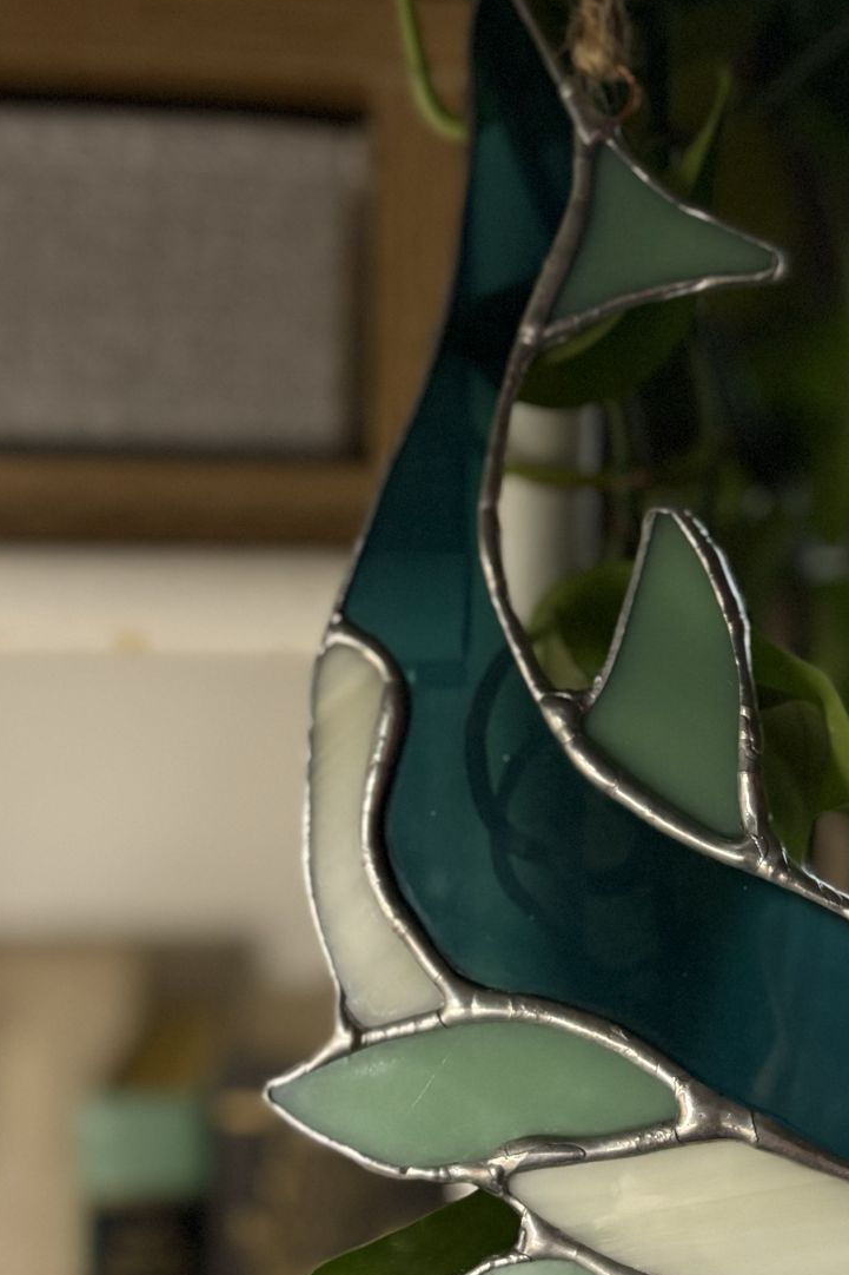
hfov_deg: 26.6
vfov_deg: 39.6
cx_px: 649
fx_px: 1769
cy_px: 595
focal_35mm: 50
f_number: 1.6
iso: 500
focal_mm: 5.96
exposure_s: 1/51
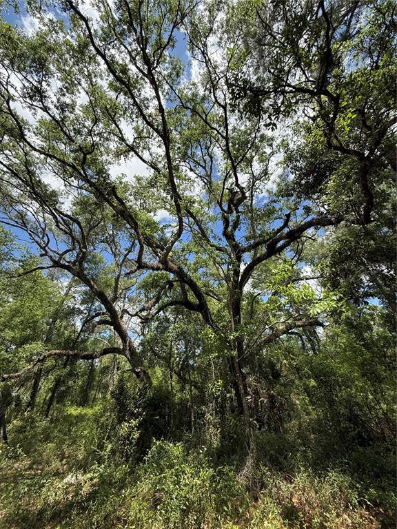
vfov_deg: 102.1
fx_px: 214
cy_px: 264
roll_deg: +1.5
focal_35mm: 14
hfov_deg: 85.7
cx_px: 198
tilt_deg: +33.7
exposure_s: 1/1189
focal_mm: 2.22
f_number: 2.2
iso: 64
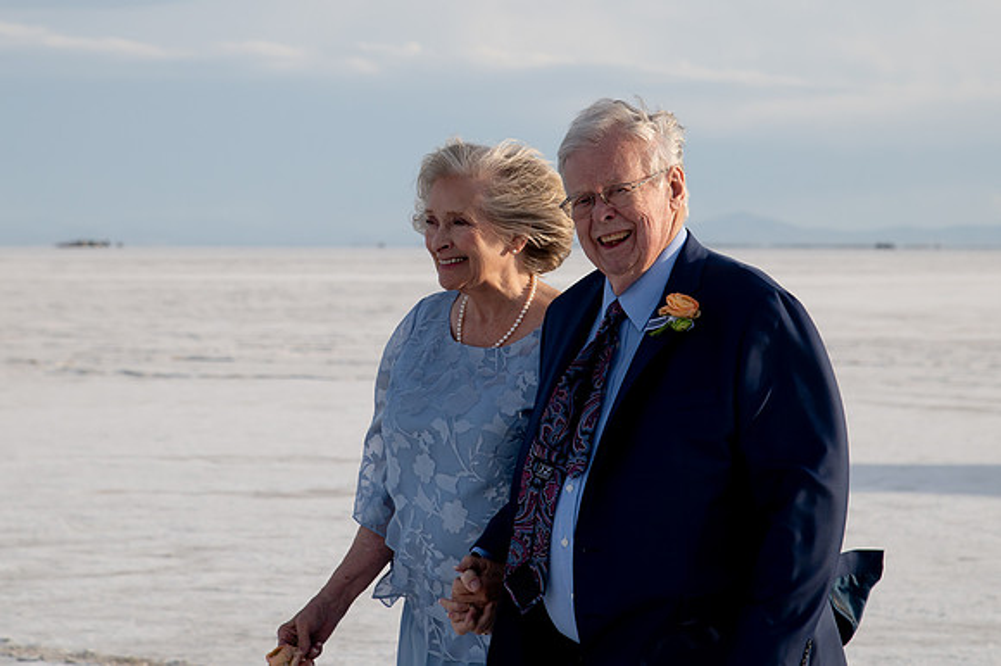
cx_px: 477
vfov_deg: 8.5
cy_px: 173
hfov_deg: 12.8
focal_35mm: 161
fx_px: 4467
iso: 200
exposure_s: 1/800
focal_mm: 105
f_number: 8
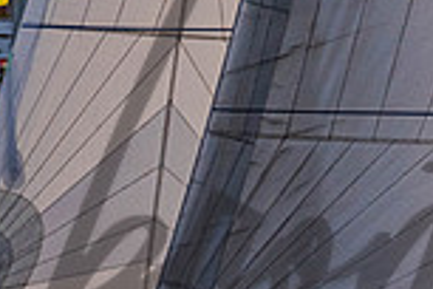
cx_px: 260
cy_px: 234
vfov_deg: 1.6
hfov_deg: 2.3
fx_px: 10572
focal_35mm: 879
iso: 800
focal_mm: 155
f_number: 6.3
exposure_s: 1/160
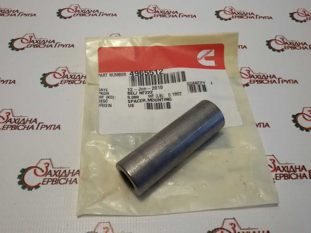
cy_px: 116
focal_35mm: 31
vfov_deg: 45.4
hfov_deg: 58.4
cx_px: 156
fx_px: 279
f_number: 2.4
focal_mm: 2.93
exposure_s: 1/100
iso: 50
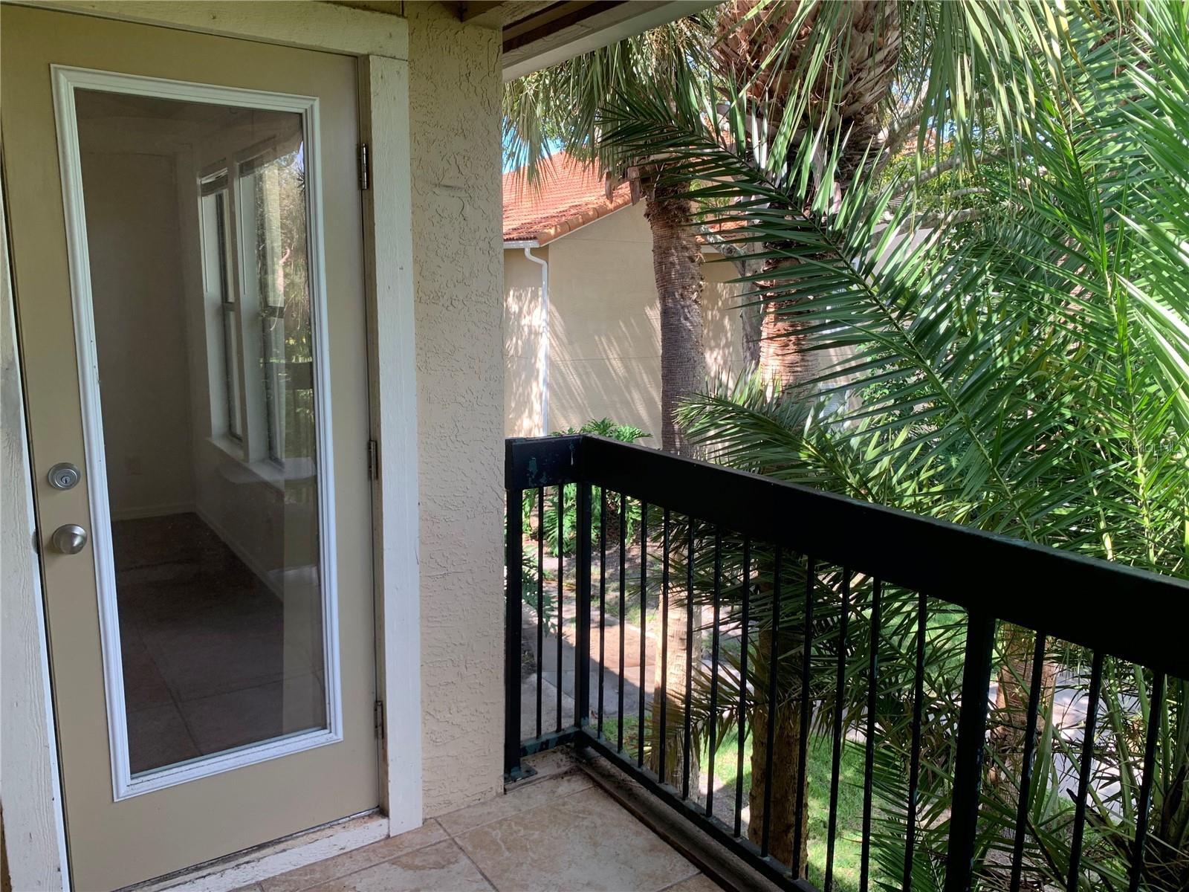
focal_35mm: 26
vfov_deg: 53.1
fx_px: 893
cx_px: 594
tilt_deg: -10.0
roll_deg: -0.6
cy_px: 446
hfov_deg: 67.3
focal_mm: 4.25
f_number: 1.8
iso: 25
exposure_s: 1/122
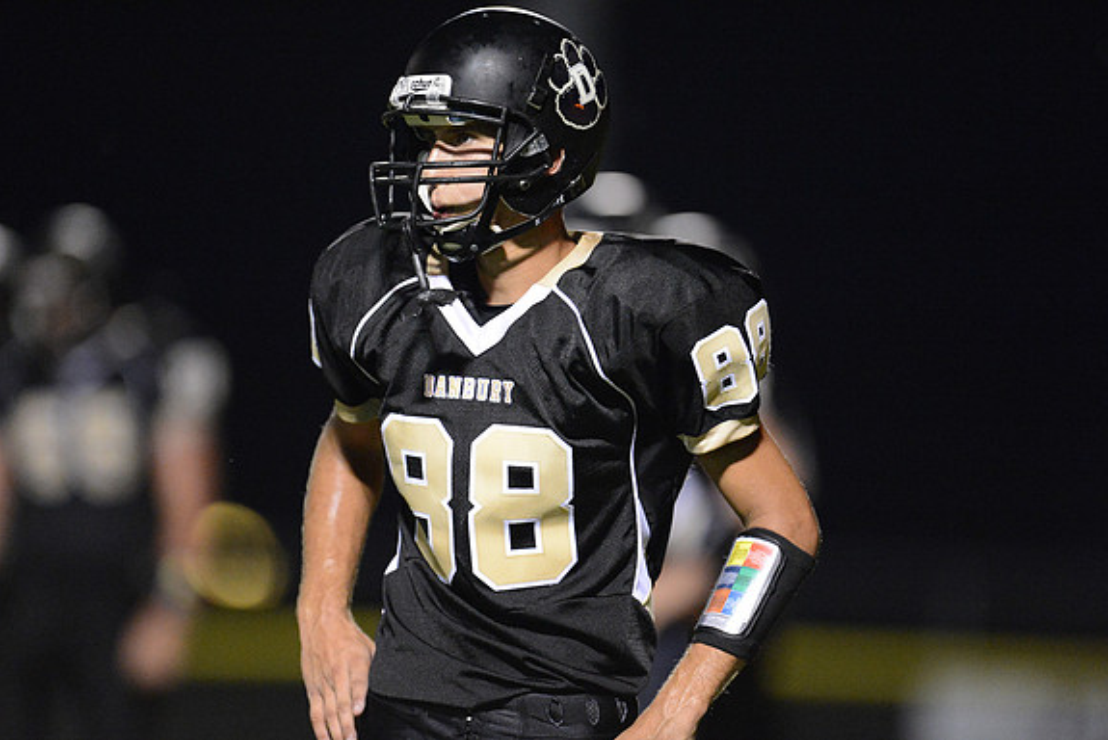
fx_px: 12409
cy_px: 370
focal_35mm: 403
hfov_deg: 5.1
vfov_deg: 3.4
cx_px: 557
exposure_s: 1/640
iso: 12800
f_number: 2.8
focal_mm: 400
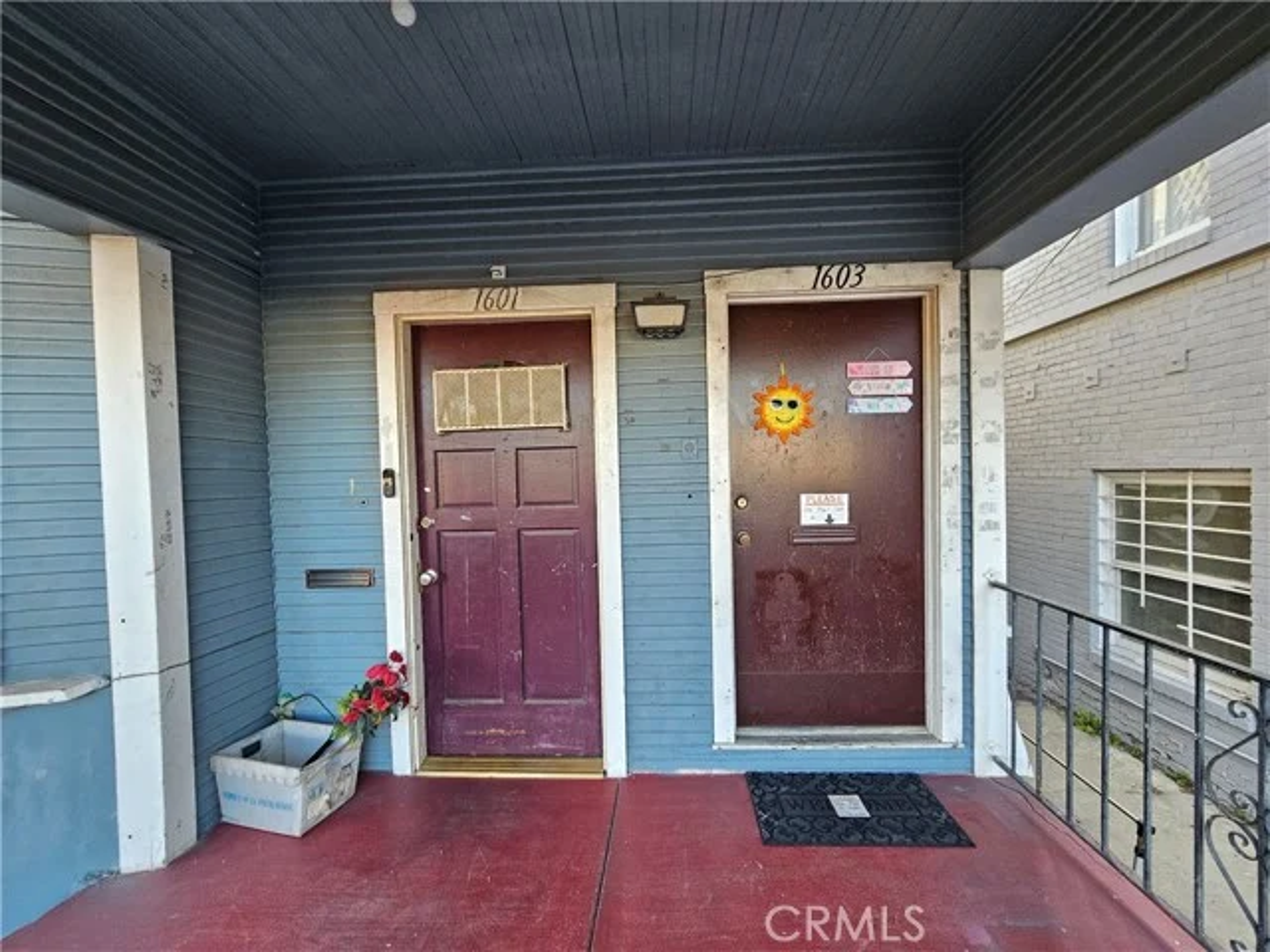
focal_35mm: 13
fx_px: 477
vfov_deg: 89.9
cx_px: 635
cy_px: 476
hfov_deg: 106.2
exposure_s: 1/60
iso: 64
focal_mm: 2.2
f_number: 2.2
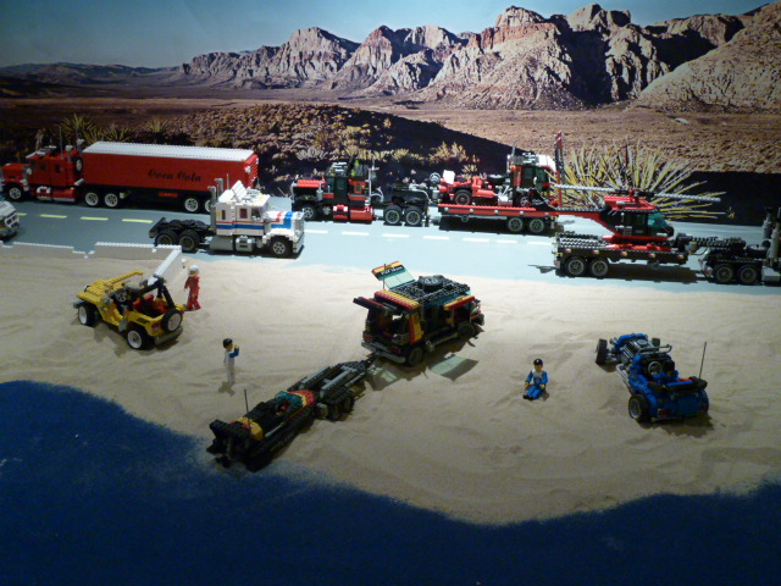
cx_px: 390
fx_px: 1083
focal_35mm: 48
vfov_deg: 30.3
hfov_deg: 39.7
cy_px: 293
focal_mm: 7.9
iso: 400
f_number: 3.8
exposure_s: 1/10
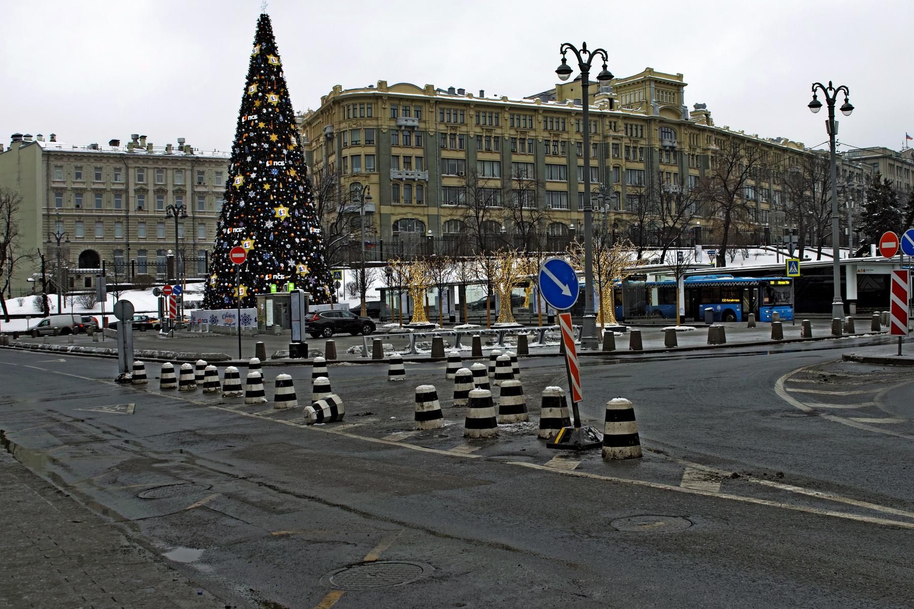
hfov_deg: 49.6
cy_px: 304
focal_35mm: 39
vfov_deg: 34.2
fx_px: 990
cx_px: 457
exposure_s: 1/50
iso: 200
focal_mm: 26
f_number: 8
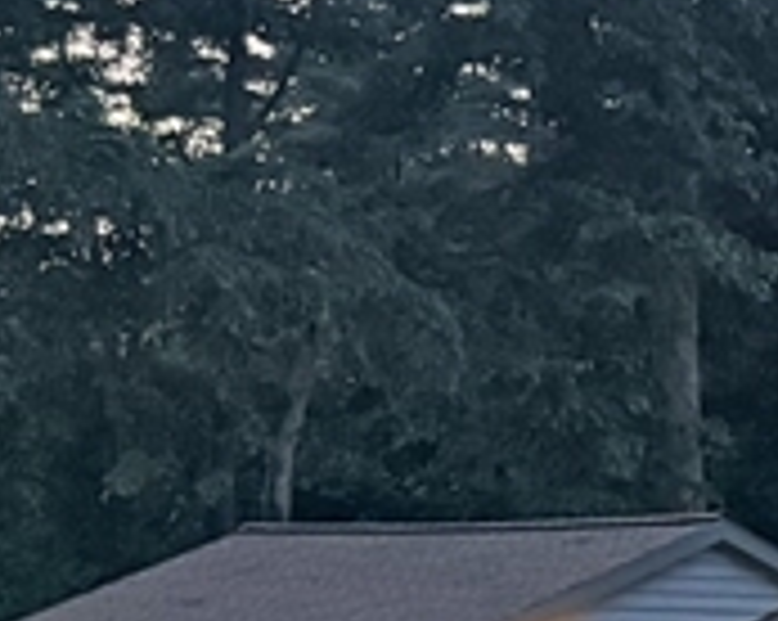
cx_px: 1974
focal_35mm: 139
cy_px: 801
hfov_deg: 11.2
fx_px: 3197
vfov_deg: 10.8
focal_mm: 6.76
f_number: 1.78
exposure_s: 1/30
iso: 800
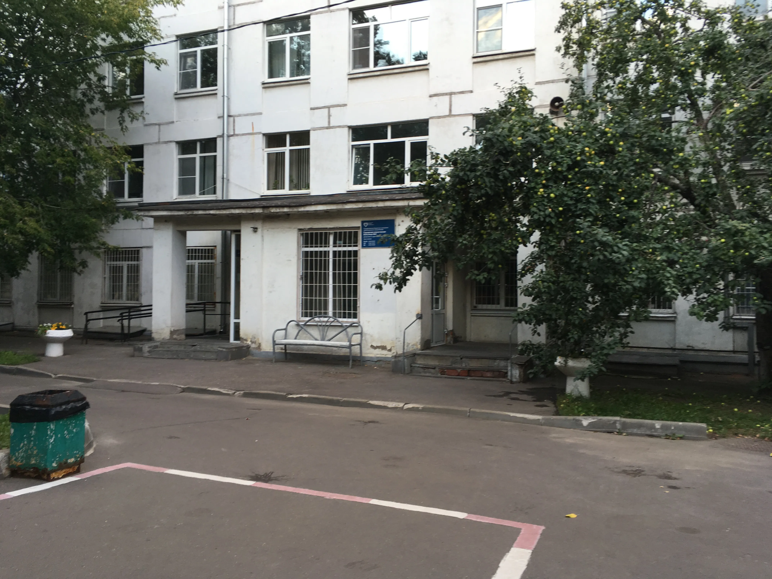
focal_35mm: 29
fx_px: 647
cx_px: 386
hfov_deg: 61.7
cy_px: 290
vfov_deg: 48.2
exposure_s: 1/116
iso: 25
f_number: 2.2
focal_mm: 4.15
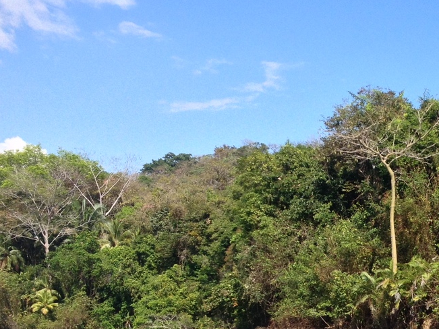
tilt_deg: -2.4
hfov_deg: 22.1
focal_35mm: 86
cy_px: 332
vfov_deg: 16.8
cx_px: 417
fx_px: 1090
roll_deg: +1.0
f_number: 2.4
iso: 50
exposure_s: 1/1151
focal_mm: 4.28
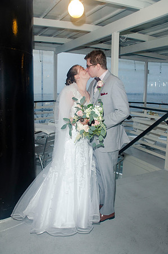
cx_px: 84
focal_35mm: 30
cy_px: 127
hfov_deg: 43.4
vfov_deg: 62.0
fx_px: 211
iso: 400
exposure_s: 1/60
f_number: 5.6
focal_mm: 20
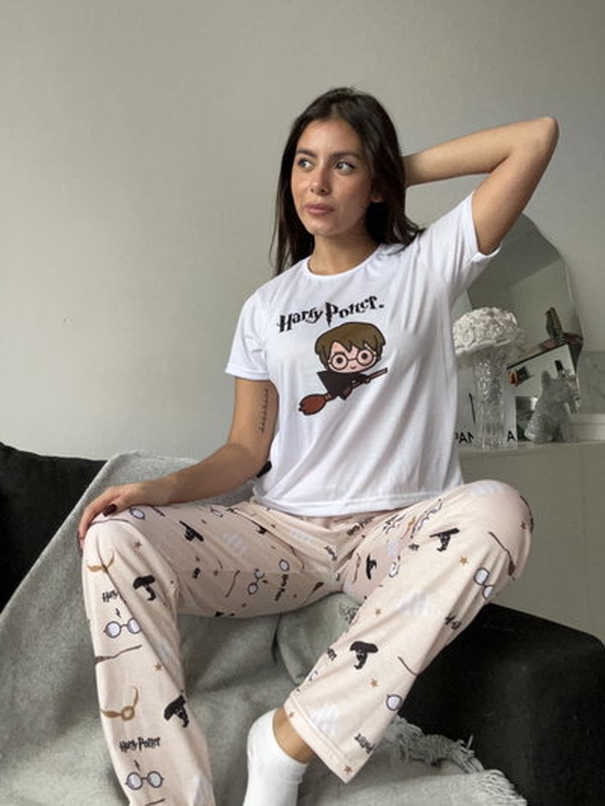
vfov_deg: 60.0
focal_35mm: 30
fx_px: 699
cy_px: 403
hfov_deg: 46.8
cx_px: 302
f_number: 1.9
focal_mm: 2.69
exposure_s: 1/60
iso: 250
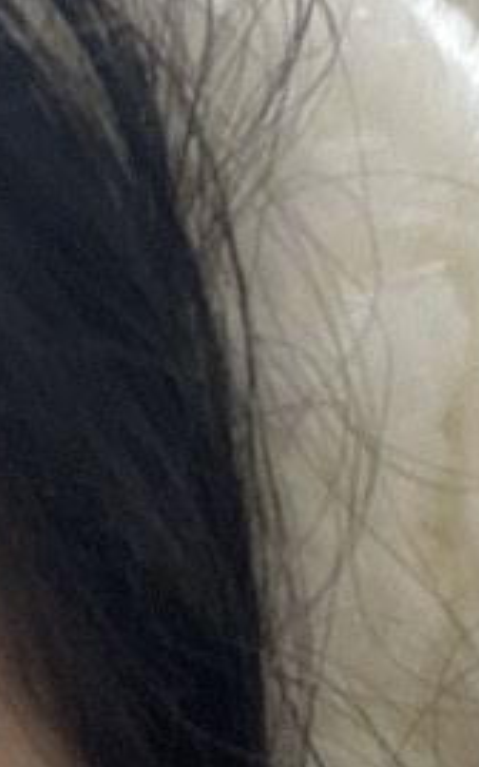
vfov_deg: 17.2
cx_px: 374
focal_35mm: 121
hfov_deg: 10.8
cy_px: 567
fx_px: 2529
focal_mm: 2.71
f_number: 2.2
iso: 200
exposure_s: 1/60
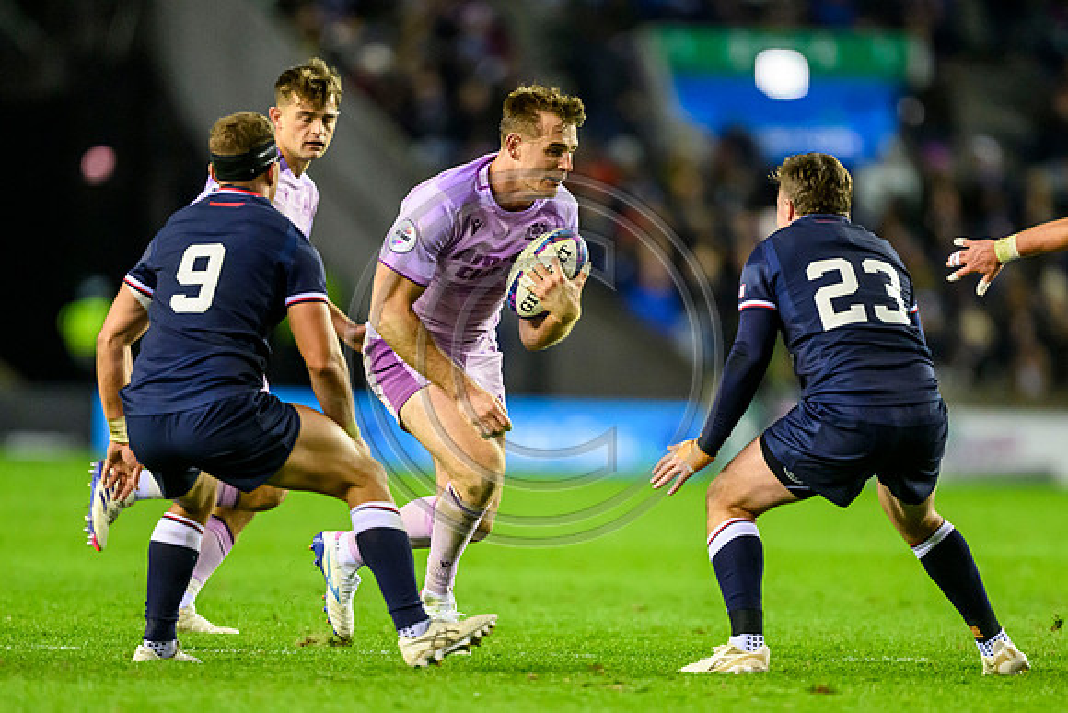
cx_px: 504
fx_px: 17004
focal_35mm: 573
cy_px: 495
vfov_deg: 2.4
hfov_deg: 3.6
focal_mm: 400
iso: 6400
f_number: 2.8
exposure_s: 1/1250
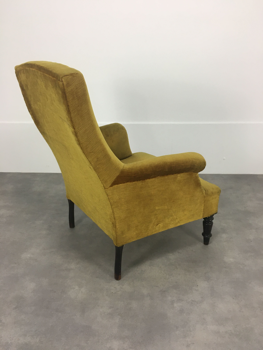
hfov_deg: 48.2
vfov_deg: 61.7
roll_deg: -0.1
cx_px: 132
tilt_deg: -22.0
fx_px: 294
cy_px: 175
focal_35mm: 29
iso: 50
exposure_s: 1/33
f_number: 2.2
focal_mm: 4.15
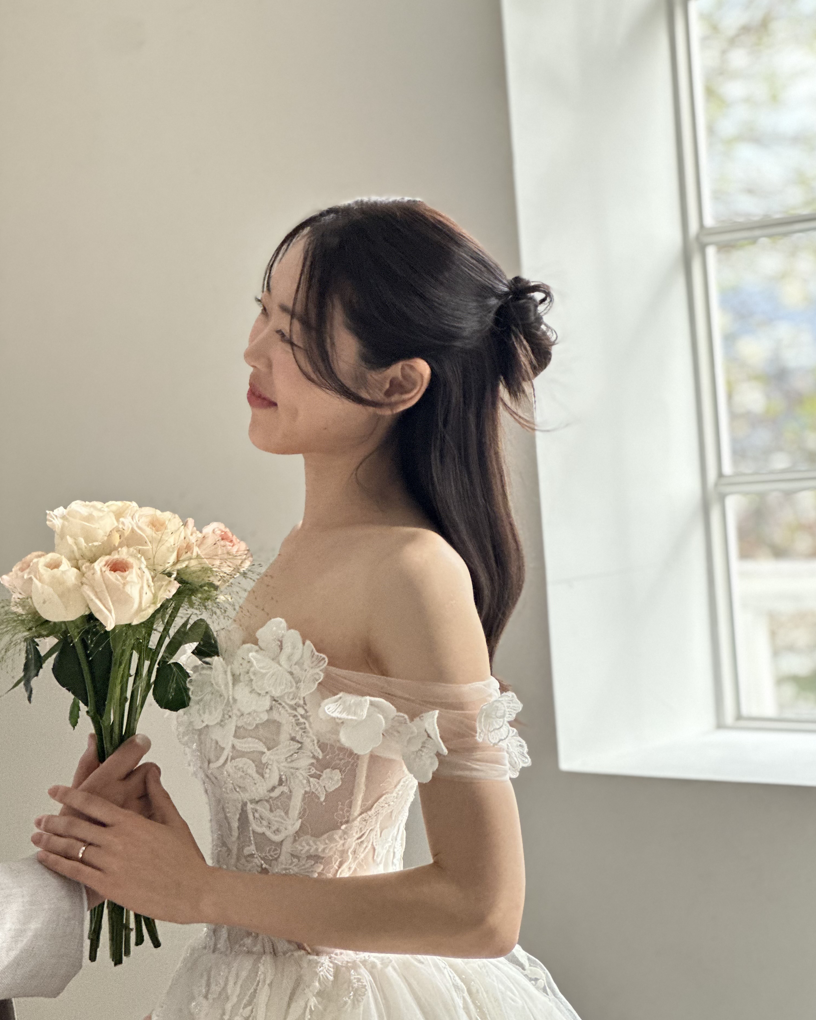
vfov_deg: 23.6
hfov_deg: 18.9
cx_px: 409
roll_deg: +3.5
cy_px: 505
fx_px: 2445
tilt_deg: -0.8
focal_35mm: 81
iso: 200
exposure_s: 1/121
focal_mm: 9
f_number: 2.8
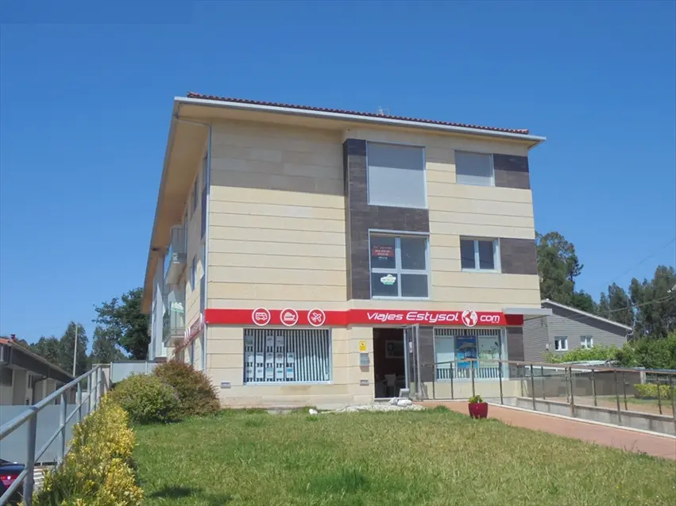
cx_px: 338
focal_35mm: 34
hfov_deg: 54.0
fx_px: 664
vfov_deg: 41.8
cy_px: 253
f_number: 12.5
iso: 100
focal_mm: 6.1
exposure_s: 1/100
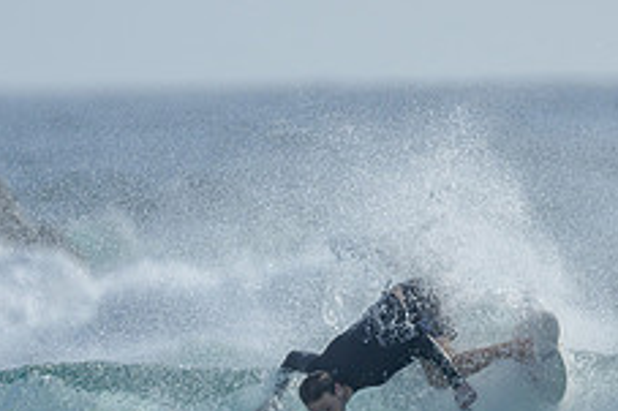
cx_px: 319
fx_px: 35131
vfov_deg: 0.7
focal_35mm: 2048
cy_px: 521
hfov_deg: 1.0
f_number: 6.3
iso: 200
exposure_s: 1/2000
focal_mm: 800
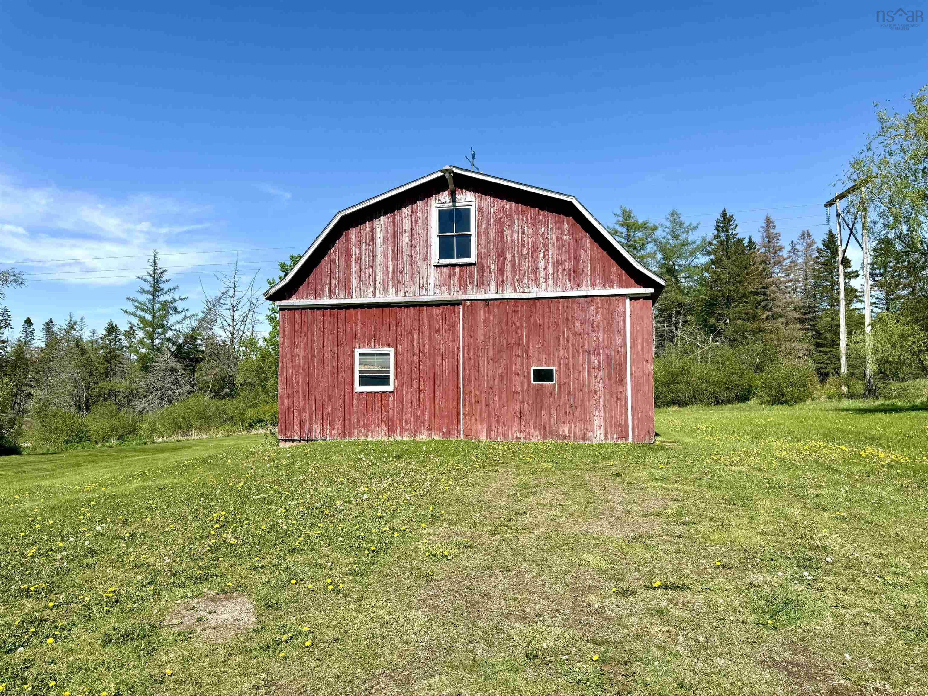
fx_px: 643
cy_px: 348
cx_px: 464
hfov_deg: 71.6
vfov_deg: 56.8
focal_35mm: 24
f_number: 1.78
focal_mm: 6.76
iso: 80
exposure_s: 1/4673
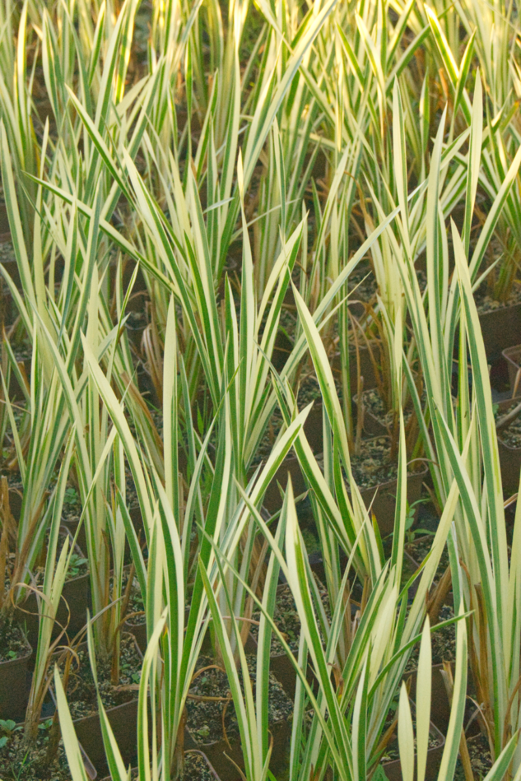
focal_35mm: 82
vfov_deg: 24.6
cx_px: 260
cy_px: 390
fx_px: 1791
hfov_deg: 16.6
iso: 3200
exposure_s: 1/500
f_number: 11
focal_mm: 55
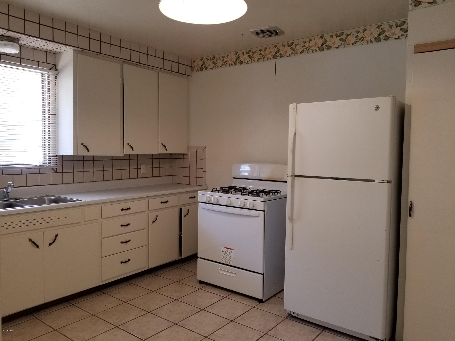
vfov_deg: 53.1
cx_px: 228
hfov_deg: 67.3
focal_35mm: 26
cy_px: 170
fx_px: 342
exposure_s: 1/60
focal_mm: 4.3
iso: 125
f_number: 1.7
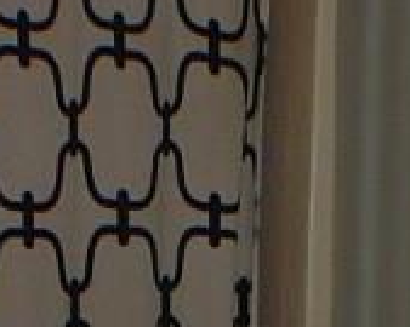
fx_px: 3517
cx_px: 754
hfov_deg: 6.5
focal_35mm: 290
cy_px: 753
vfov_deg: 5.2
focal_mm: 7.3
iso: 100
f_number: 3.4
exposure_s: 1/30
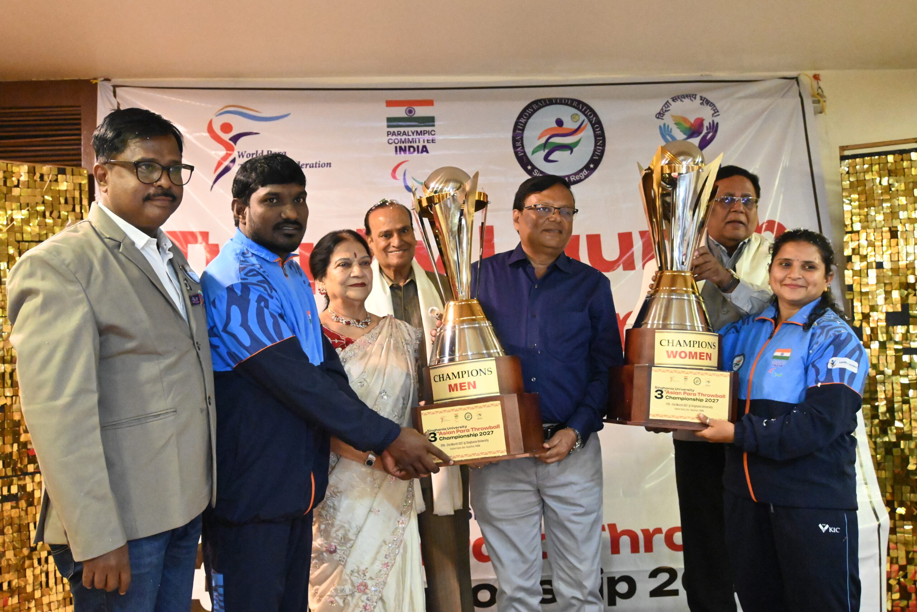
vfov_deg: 35.5
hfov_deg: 51.3
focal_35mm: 38
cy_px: 306
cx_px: 458
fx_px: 955
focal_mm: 25
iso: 11400
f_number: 4.2
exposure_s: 1/60
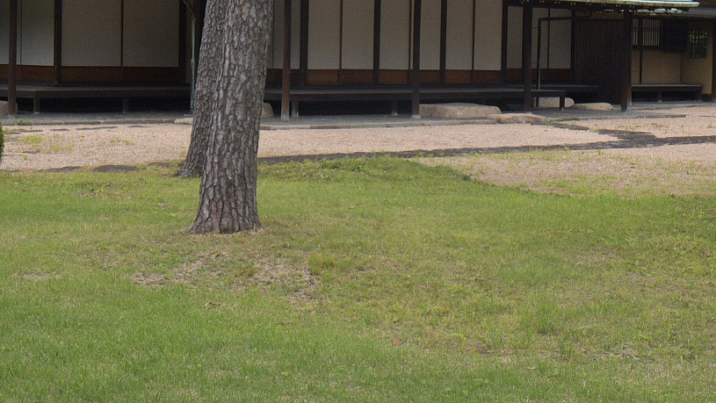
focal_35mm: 74
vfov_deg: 16.2
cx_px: 361
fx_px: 1405
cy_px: 86
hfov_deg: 28.6
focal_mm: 24
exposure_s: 1/250
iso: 800
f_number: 14
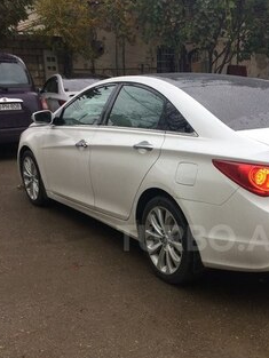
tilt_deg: -16.5
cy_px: 238
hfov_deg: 30.9
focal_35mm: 46
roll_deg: +0.9
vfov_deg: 40.7
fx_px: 476
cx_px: 205
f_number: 2.2
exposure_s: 1/230
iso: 32
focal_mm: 4.15
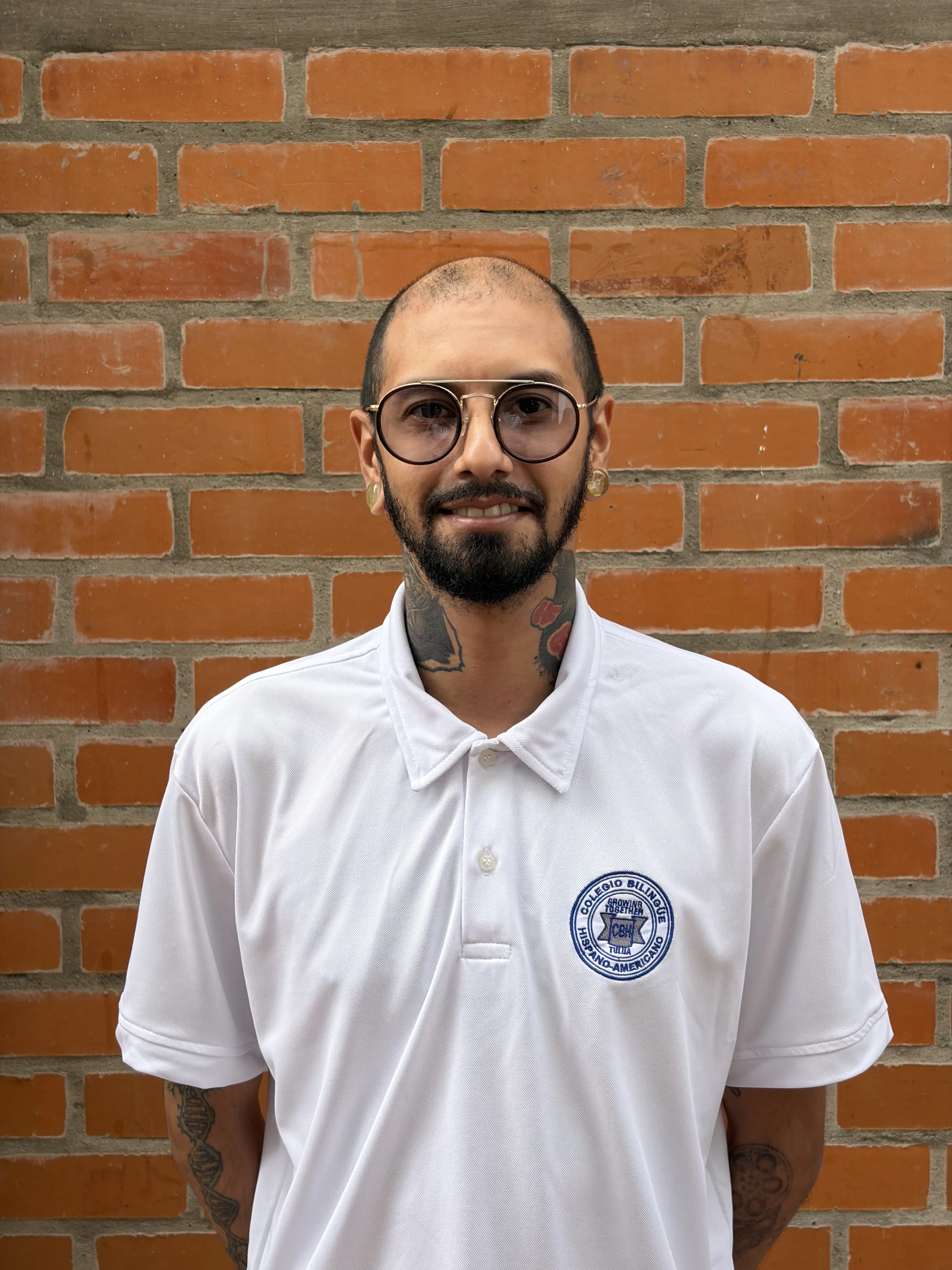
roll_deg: +0.5
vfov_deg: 36.8
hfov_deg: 28.0
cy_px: 635
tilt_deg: -4.6
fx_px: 1907
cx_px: 476
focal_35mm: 52
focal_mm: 5.96
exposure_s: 1/586
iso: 40
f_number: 1.6
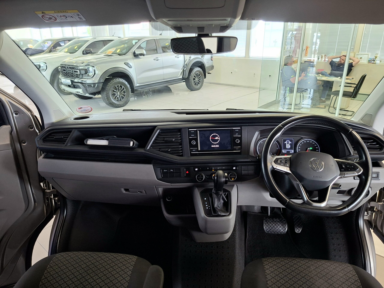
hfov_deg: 73.9
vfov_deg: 58.9
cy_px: 144
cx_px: 192
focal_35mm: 23
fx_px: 255
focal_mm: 5.54
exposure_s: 1/100
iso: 320
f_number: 1.8
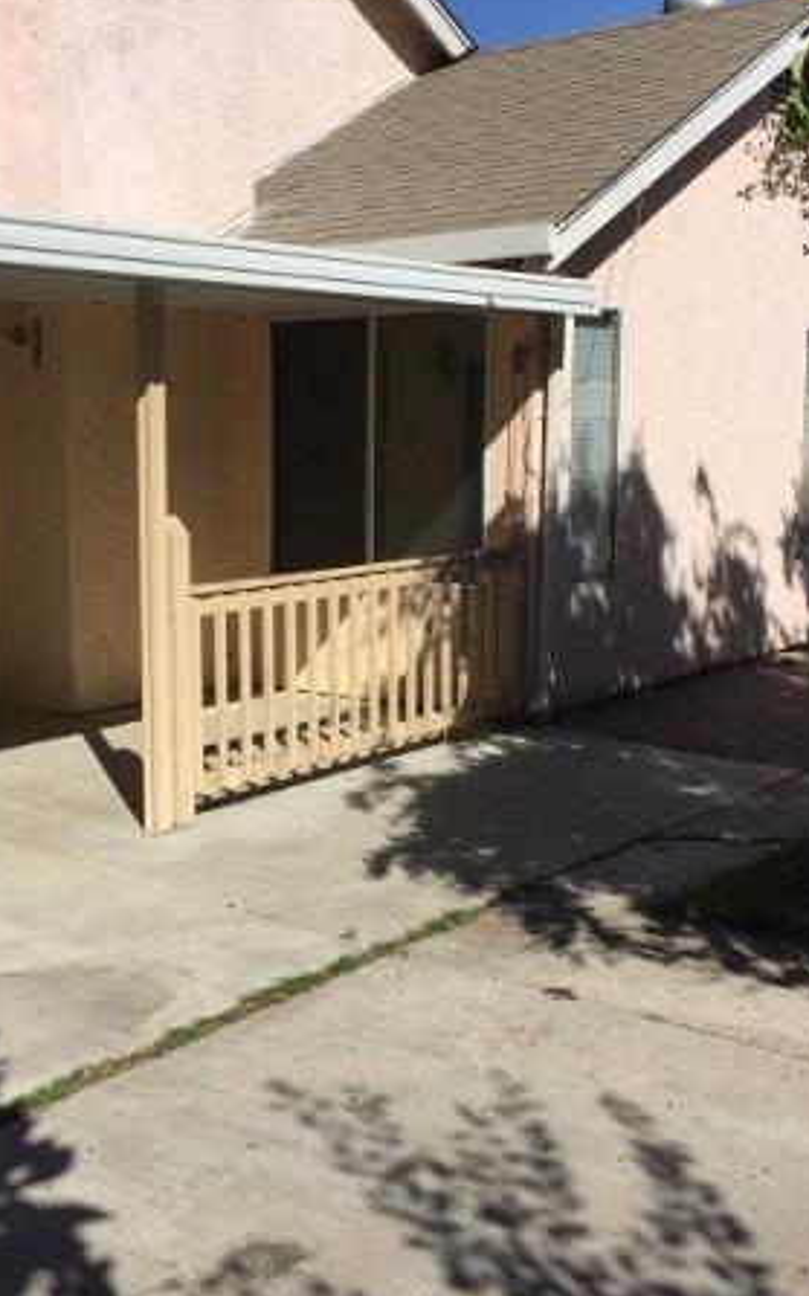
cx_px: 246
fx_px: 1554
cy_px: 629
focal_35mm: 44
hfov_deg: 28.9
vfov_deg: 45.3
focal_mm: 4.15
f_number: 2.2
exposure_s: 1/3597
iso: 32
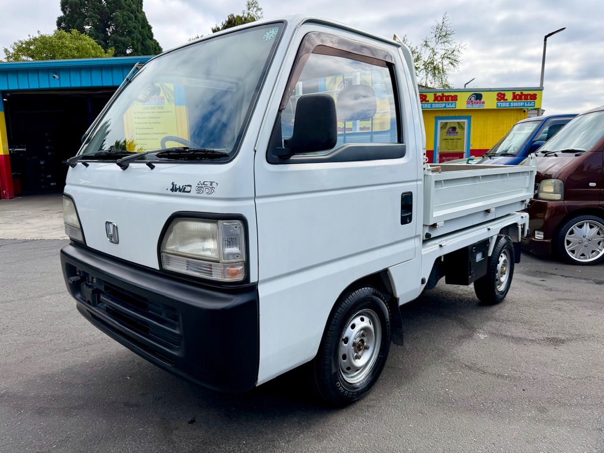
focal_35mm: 24
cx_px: 302
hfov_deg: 71.6
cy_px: 226
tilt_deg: -9.6
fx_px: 419
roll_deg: +1.9
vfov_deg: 56.8
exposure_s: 1/3953
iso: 100
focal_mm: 6.76
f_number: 1.78
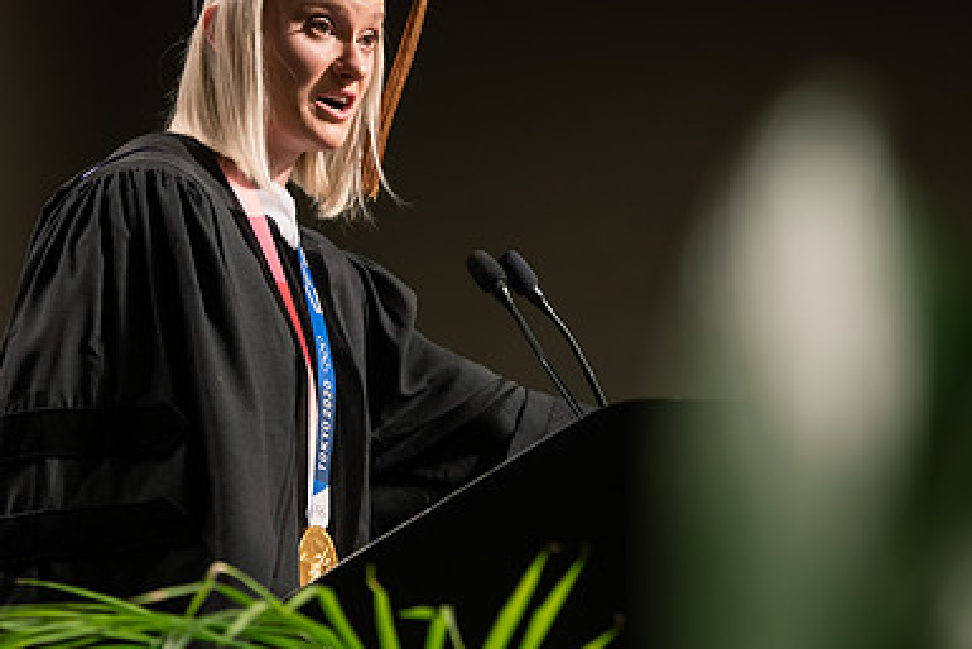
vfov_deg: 7.5
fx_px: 4970
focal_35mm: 184
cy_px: 216
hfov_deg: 11.2
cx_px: 389
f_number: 4
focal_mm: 122
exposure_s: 1/200
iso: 1000
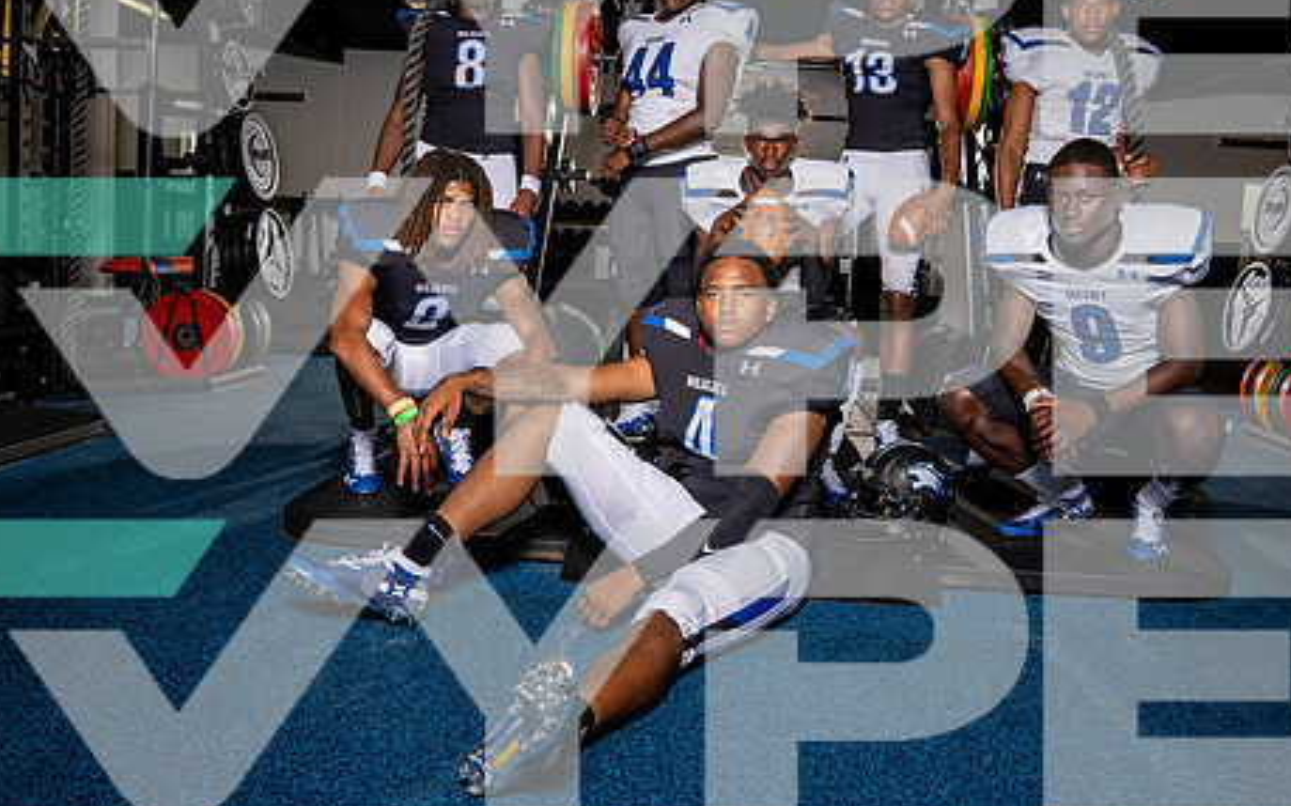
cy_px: 328
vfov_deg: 40.4
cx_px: 660
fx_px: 1090
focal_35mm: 31
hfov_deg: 61.2
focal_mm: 24
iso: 100
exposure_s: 1/250
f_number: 8
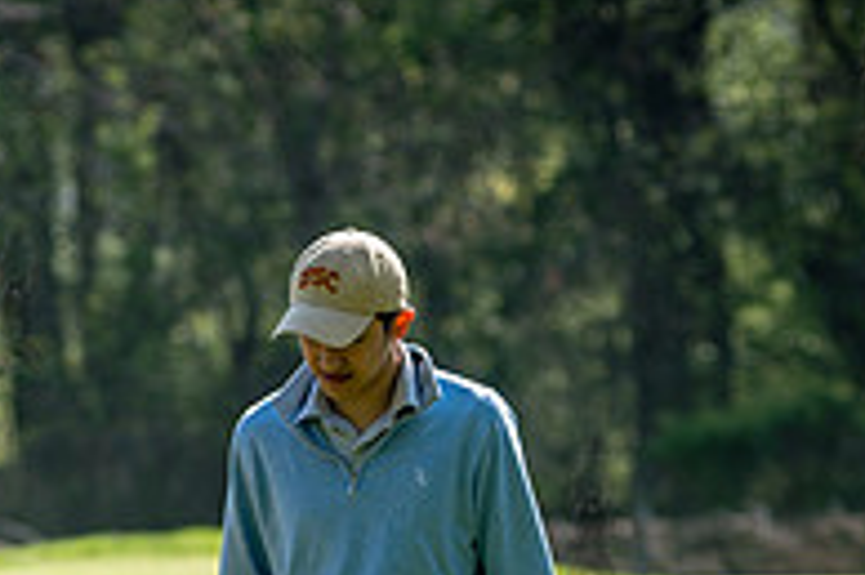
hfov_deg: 4.1
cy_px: 623
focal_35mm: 506
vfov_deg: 2.7
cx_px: 137
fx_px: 12147
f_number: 4
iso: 100
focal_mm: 135
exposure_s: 1/500
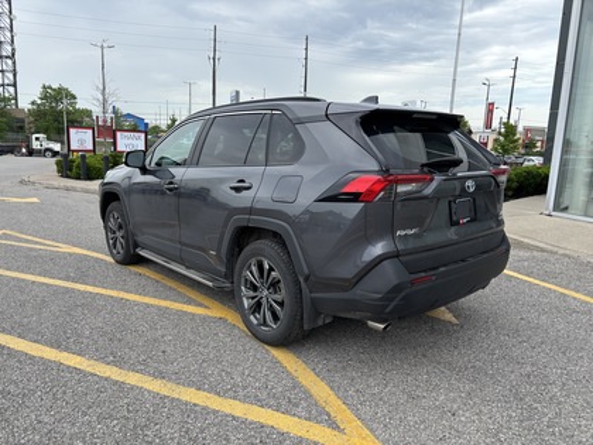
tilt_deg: -9.7
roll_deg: -2.5
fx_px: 445
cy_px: 222
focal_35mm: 26
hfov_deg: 67.3
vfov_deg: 53.1
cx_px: 296
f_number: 1.6
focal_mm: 5.96
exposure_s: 1/1328
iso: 50
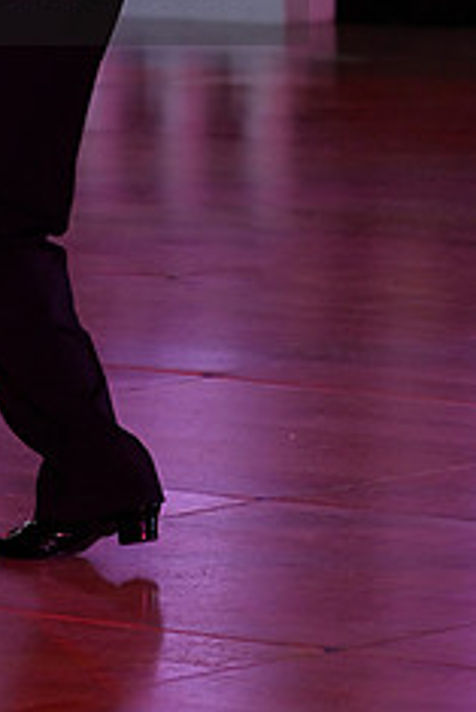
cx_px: -108
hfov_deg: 3.5
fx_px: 7822
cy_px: -55
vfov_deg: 5.2
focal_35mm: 395
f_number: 5
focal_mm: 160
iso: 2000
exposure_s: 1/200
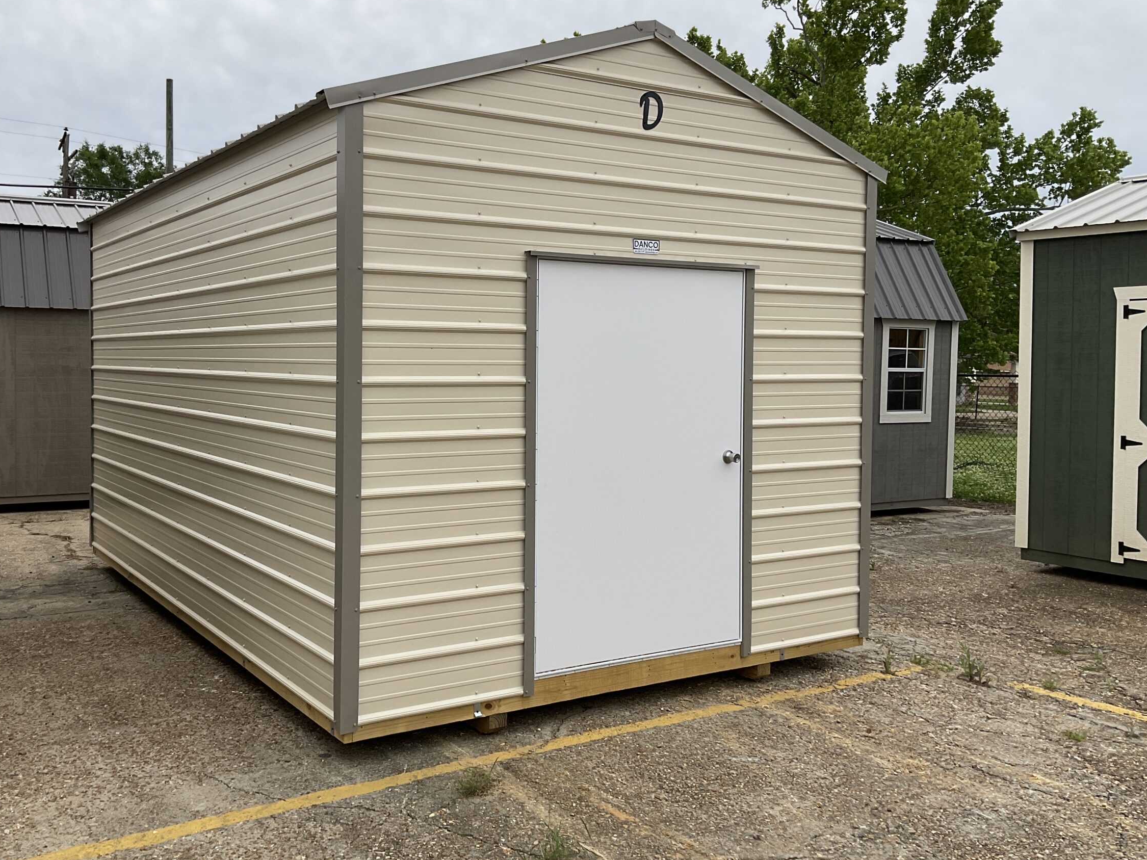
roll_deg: -1.2
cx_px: 499
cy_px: 393
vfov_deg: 42.9
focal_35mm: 33
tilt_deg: -1.5
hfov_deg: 55.2
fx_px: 1093
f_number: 1.8
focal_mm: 3
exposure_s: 1/1168
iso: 16
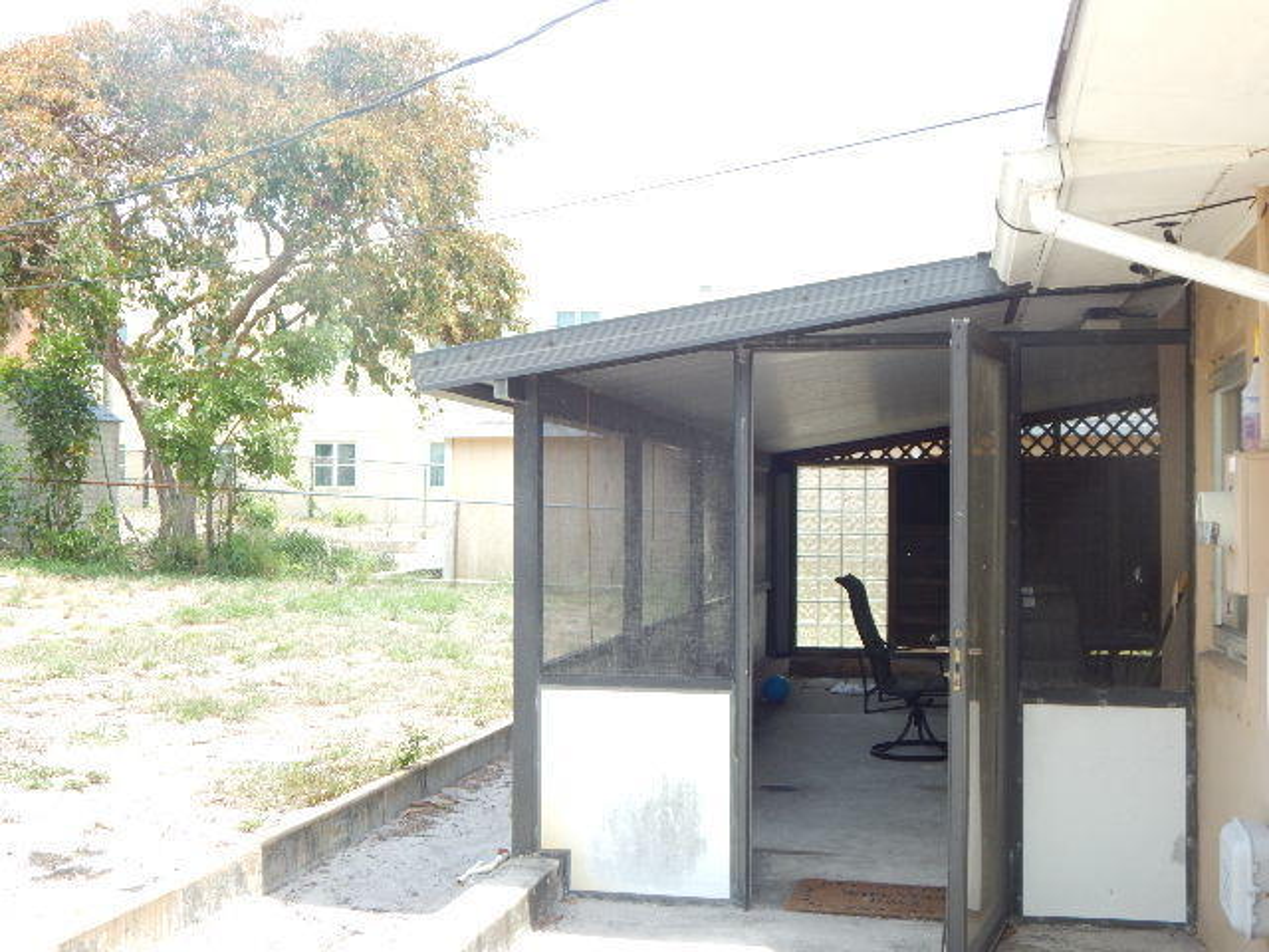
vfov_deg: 33.6
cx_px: 634
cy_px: 476
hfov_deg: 43.9
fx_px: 1576
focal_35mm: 43
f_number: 3.6
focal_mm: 7.7
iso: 125
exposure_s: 1/250
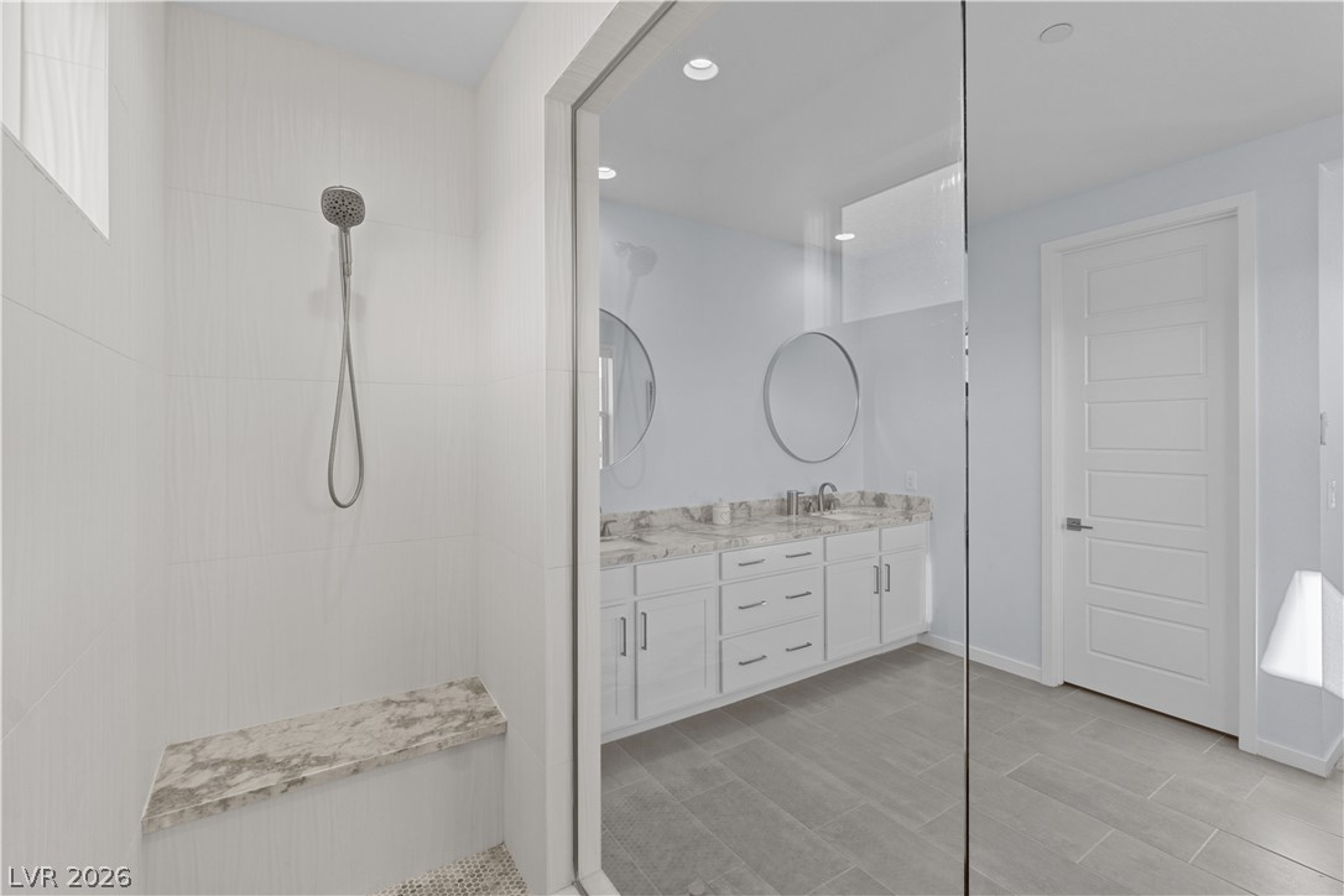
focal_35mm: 15
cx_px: 672
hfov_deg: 100.4
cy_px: 448
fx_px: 560
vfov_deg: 77.3
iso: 400
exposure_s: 1/20
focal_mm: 10
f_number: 8
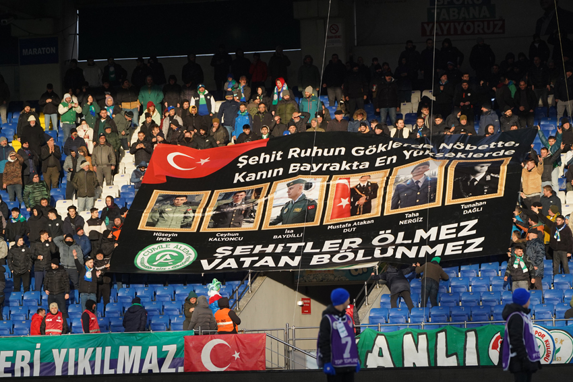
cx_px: 286
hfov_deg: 8.8
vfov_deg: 5.8
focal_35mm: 235
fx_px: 3741
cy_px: 191
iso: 2000
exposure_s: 1/2000
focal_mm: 235
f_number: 5.6
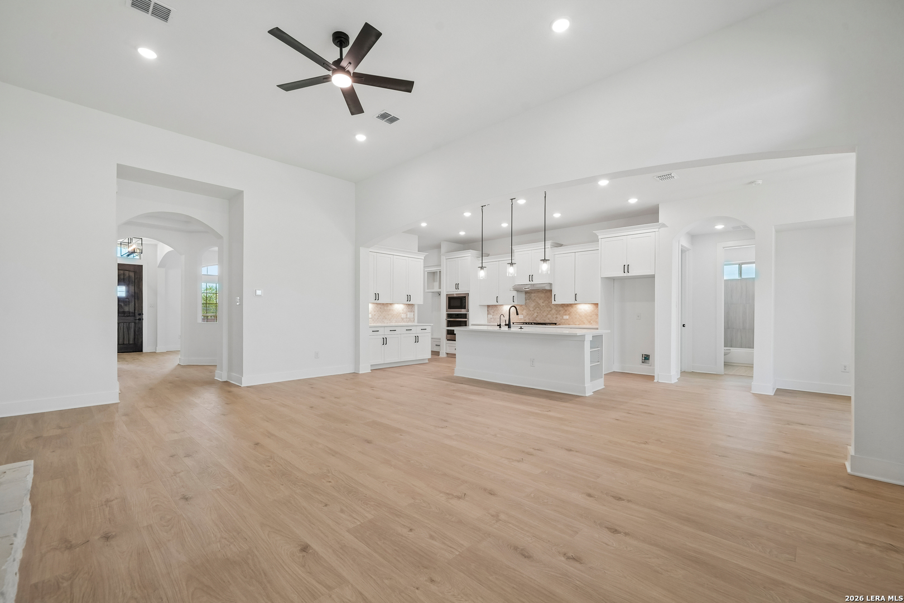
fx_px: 377
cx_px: 452
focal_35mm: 15
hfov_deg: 100.4
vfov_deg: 77.3
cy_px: 302
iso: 500
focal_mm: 15
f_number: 8
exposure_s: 1/50
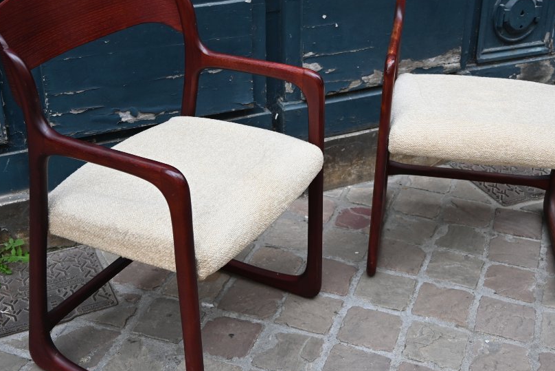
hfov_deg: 39.4
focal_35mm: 50
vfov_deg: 26.9
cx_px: 314
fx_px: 773
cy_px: 168
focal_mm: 22.5
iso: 400
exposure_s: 1/160
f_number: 3.8
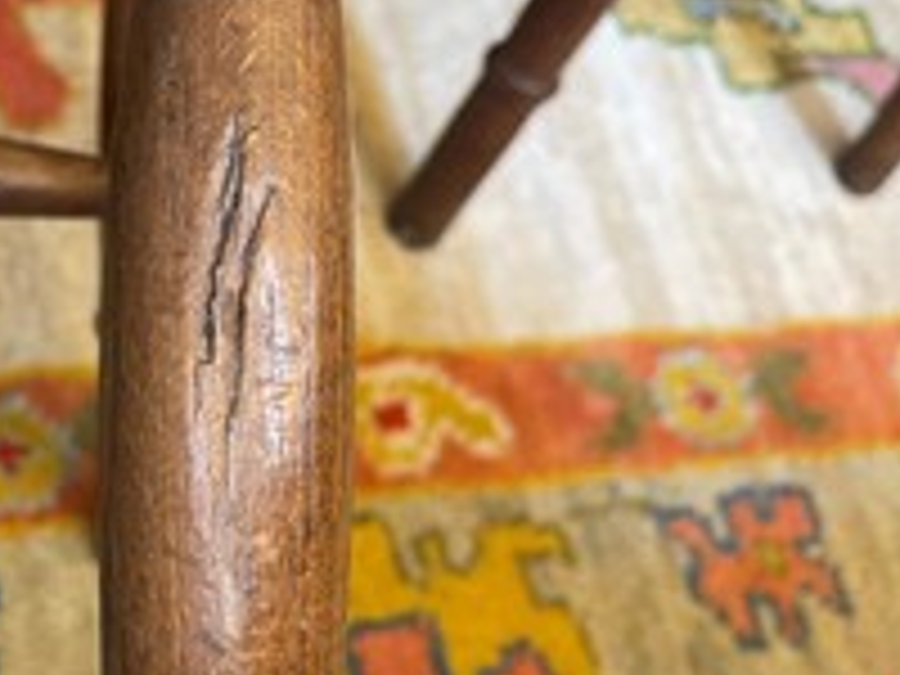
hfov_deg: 36.2
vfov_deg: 29.1
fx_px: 1300
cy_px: 333
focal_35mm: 50
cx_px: 117
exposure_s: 1/50
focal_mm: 5.1
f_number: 1.6
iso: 250
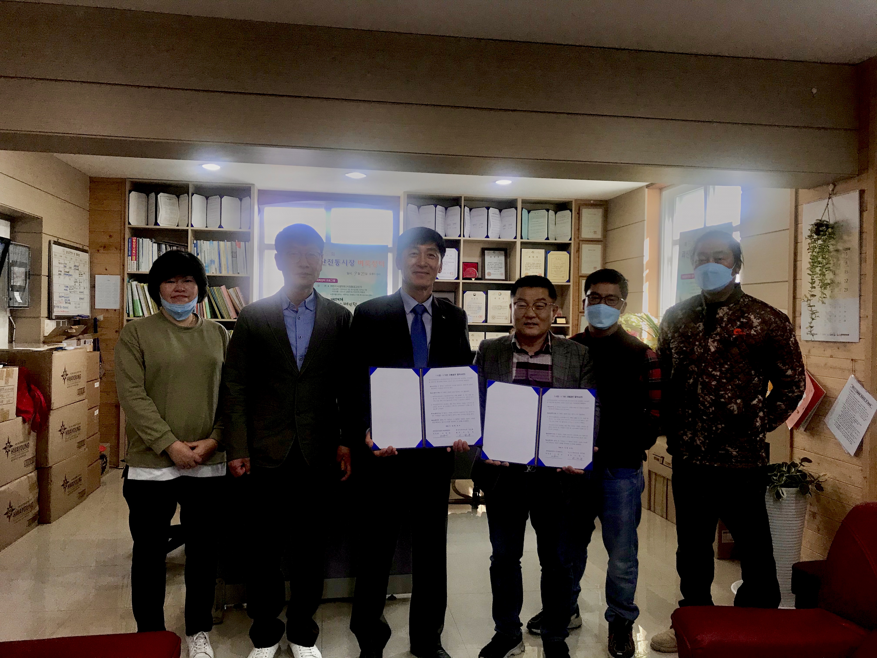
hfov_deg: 63.4
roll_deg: -0.6
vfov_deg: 49.7
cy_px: 329
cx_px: 438
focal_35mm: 28
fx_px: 709
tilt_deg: -1.1
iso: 20
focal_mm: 3.99
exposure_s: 1/40
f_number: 1.8
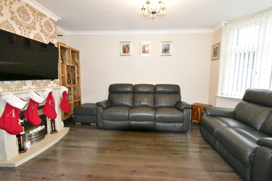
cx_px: 136
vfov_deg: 72.1
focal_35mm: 16
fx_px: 125
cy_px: 90
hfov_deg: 95.0
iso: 25600
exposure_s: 1/200
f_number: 11
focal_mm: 11
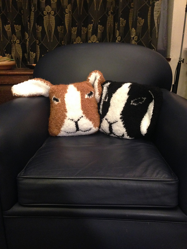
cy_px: 124
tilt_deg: -18.7
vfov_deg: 55.4
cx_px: 94
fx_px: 238
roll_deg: -0.3
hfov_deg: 42.9
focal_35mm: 33
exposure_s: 1/15
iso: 400
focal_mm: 4.12
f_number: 2.4
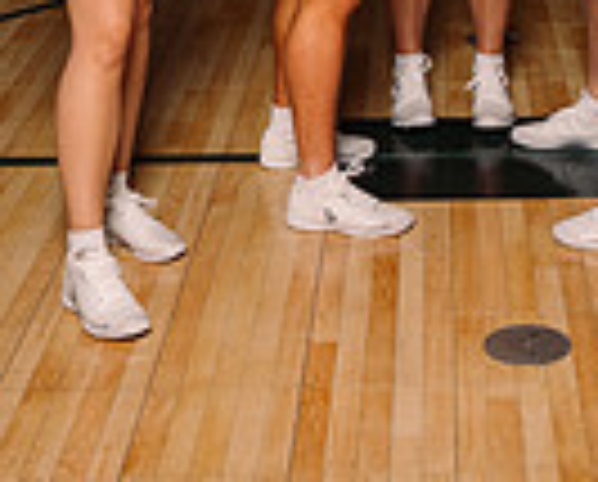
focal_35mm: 95
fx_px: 1685
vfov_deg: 13.6
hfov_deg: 20.0
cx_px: 459
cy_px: -523
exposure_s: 1/200
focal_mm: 30
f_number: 7.1
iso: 640
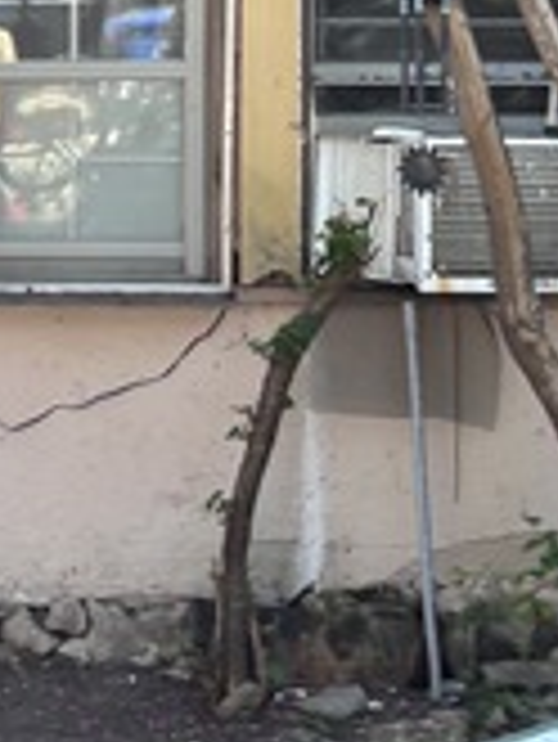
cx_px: -117
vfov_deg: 19.1
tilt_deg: -1.4
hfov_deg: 14.2
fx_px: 2168
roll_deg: -2.4
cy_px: 63
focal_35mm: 101
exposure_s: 1/172
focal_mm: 5.96
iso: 64
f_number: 1.6
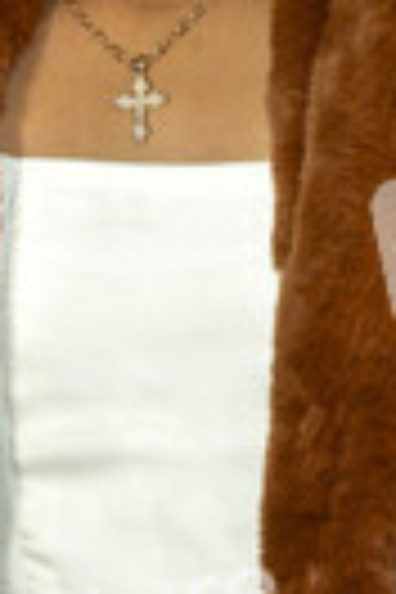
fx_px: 3844
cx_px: 194
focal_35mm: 233
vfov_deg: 8.8
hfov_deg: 5.9
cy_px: 0
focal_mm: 77
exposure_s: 1/200
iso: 800
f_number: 5.6
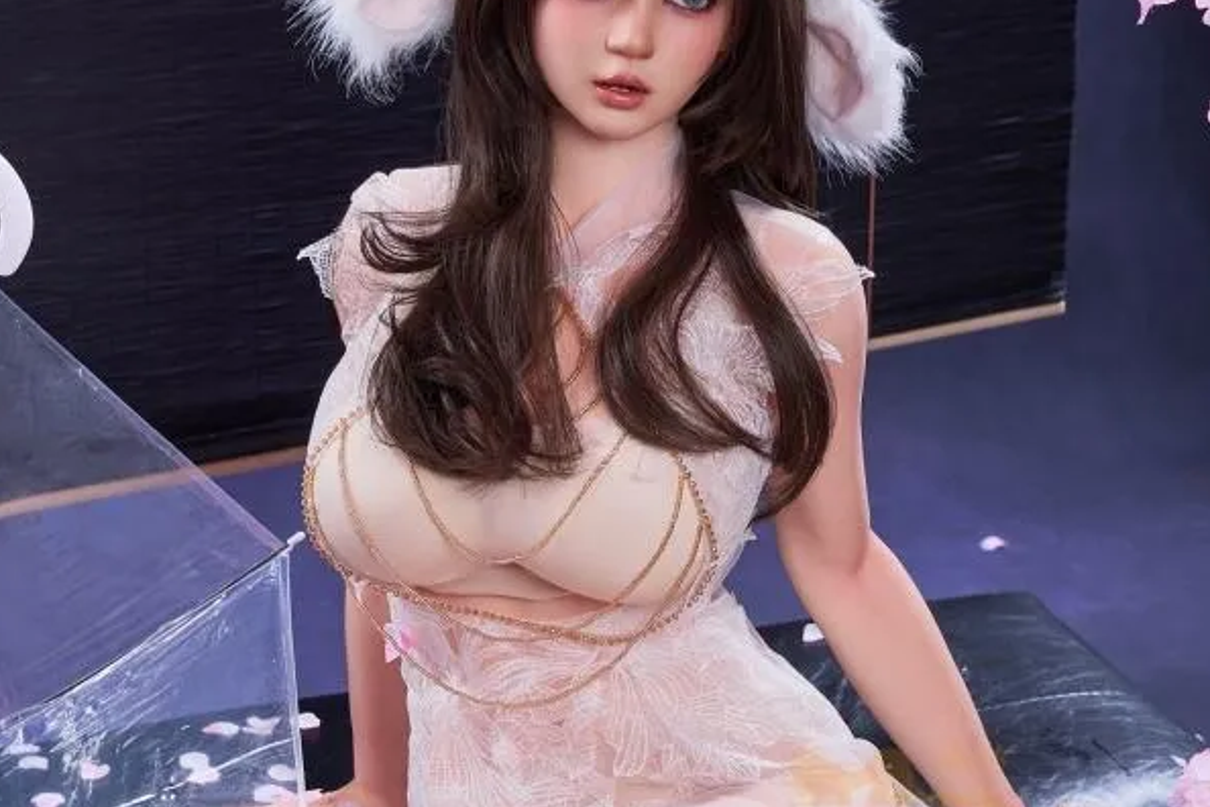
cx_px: 605
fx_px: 3562
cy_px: 454
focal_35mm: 106
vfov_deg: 12.9
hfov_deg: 19.3
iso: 80
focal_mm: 70
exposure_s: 1/160
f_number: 7.1
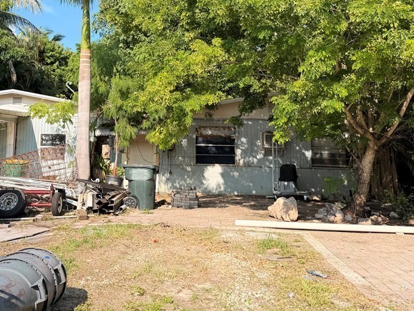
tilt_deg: +5.7
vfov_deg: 35.6
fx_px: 479
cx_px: 162
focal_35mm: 40
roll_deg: -0.7
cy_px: 101
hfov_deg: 46.5
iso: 80
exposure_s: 1/3021
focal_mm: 6.76
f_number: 1.78
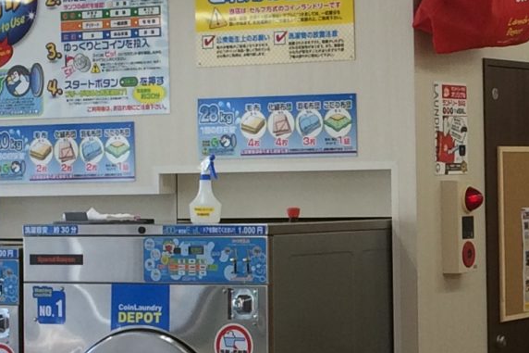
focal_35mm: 135
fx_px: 1983
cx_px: 540
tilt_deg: -1.6
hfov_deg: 14.9
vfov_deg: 10.2
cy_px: 191
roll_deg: +1.6
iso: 50
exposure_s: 1/120
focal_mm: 4.15
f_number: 2.2
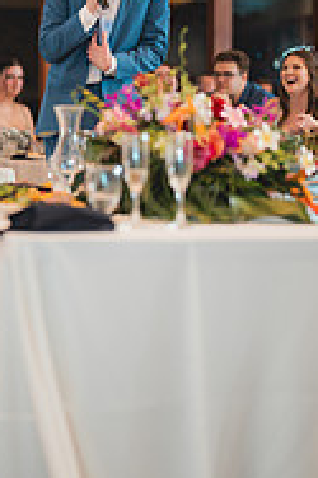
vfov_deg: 17.0
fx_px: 1593
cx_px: 3
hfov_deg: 11.3
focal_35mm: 120
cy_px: 130
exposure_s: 1/250
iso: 200
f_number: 1.2
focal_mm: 50
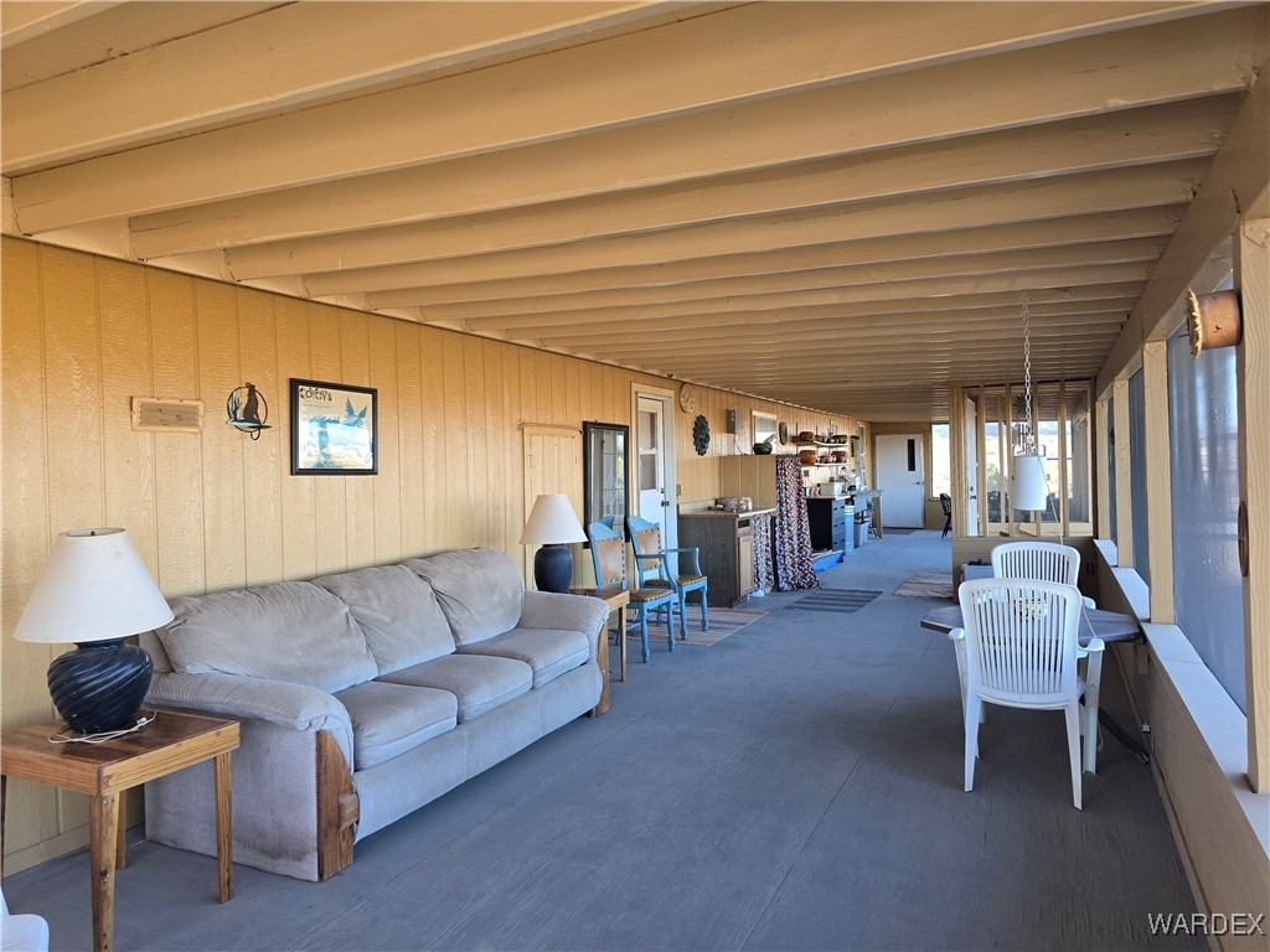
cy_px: 476
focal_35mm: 23
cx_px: 635
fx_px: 844
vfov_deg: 58.9
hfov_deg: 73.9
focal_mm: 6.3
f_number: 1.7
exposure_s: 1/180
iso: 100
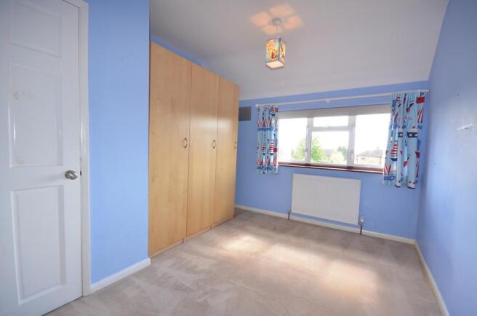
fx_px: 198
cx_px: 238
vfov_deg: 77.0
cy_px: 158
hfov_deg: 100.5
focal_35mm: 15
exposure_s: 1/60
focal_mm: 10
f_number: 8
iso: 800
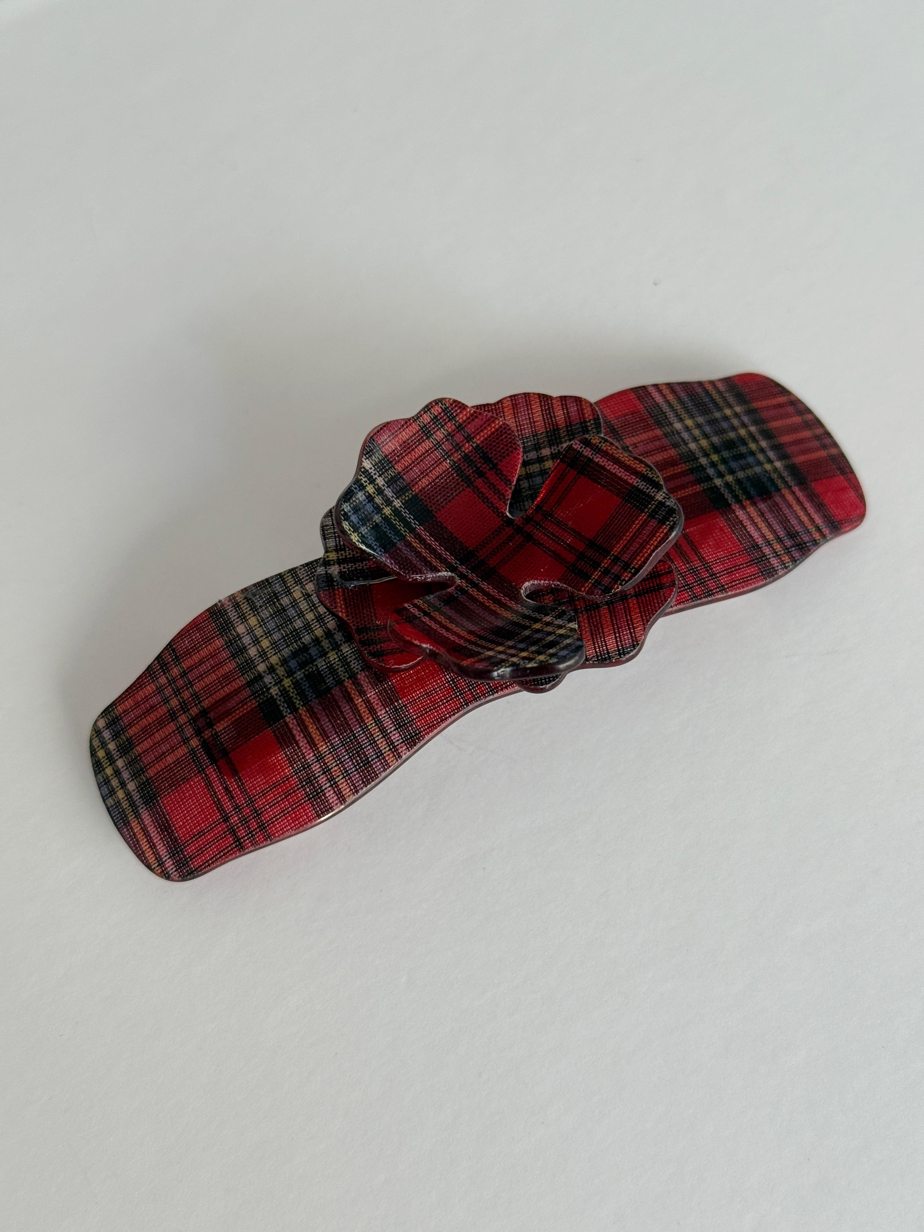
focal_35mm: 48
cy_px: 616
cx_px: 462
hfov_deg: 30.3
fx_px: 1708
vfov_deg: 39.7
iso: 64
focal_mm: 6.76
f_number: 1.78
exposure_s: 1/100
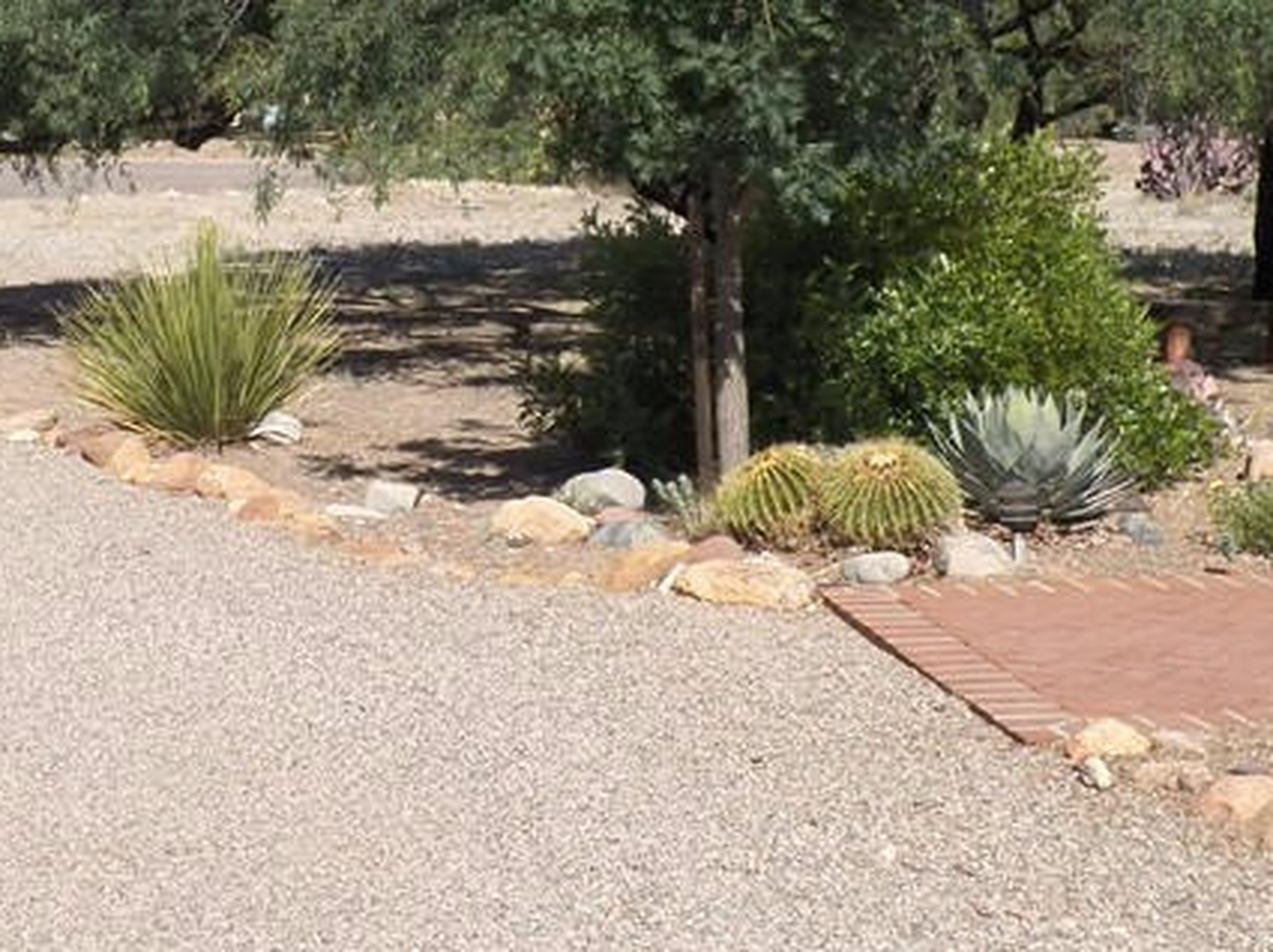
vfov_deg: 19.8
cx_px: 234
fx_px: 2682
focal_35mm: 73
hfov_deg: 26.2
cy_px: 93
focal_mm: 5.5
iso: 125
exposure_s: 1/1250
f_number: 4
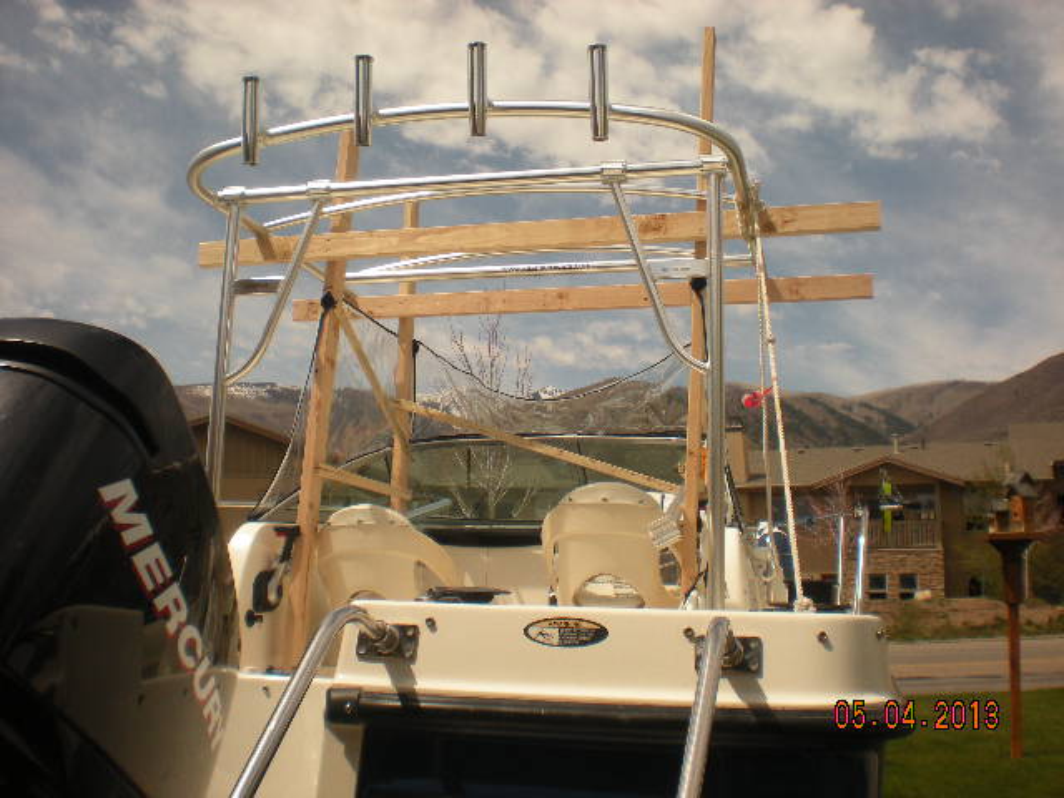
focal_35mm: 38
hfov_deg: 49.0
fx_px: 1168
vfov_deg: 37.7
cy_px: 399
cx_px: 532
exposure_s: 1/782
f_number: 4.6
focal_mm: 6.3
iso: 64
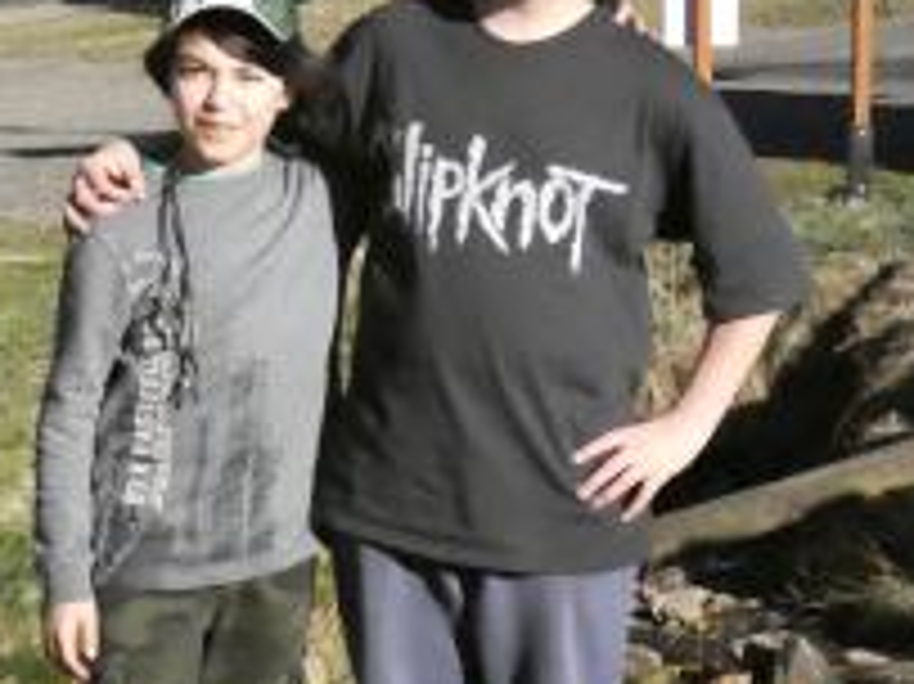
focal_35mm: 124
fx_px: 3272
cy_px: 198
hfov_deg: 15.8
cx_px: 252
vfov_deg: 11.9
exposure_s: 1/16000
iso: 3200
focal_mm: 11.3
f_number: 4.3
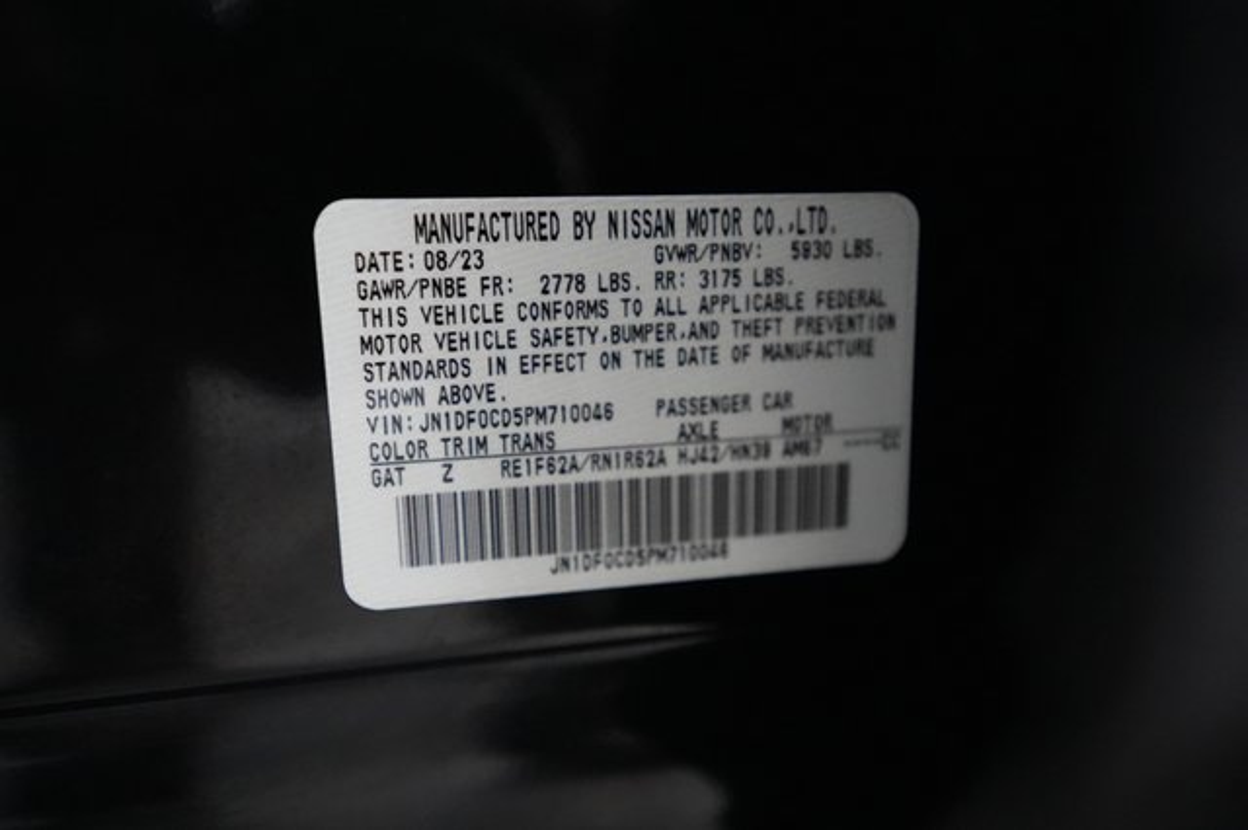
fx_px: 970
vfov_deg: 46.4
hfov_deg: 65.5
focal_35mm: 28
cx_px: 624
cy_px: 415
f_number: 2.8
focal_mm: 28
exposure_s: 1/250
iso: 12800
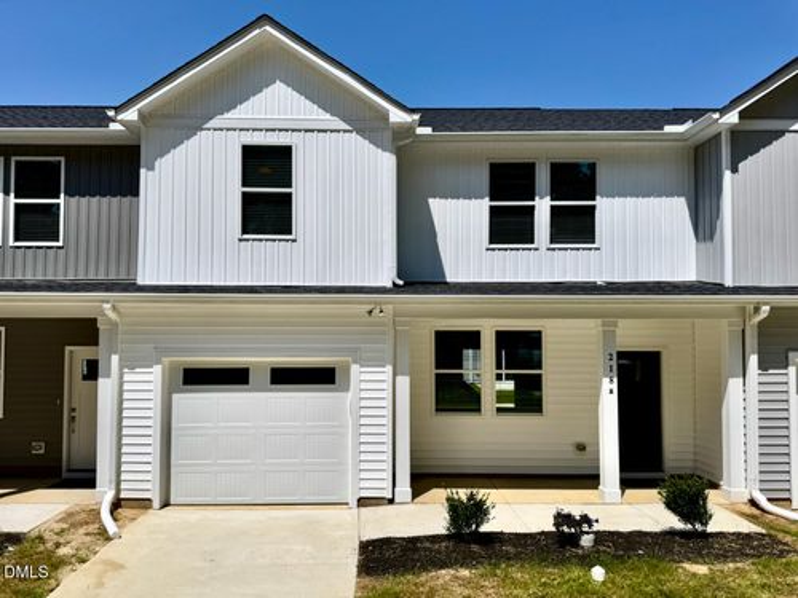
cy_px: 299
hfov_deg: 71.6
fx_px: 553
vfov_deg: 56.8
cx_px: 399
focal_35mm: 24
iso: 80
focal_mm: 6.76
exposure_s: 1/12346
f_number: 1.78
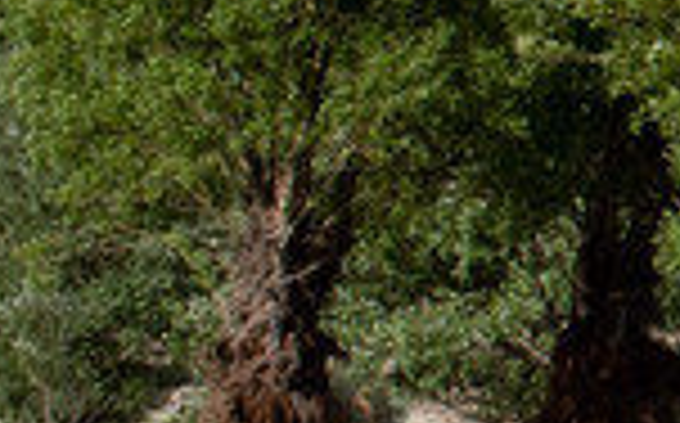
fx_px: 5239
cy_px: -36
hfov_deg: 6.8
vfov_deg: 4.6
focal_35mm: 283
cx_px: 1880
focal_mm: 35
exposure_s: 1/200
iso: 200
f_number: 14
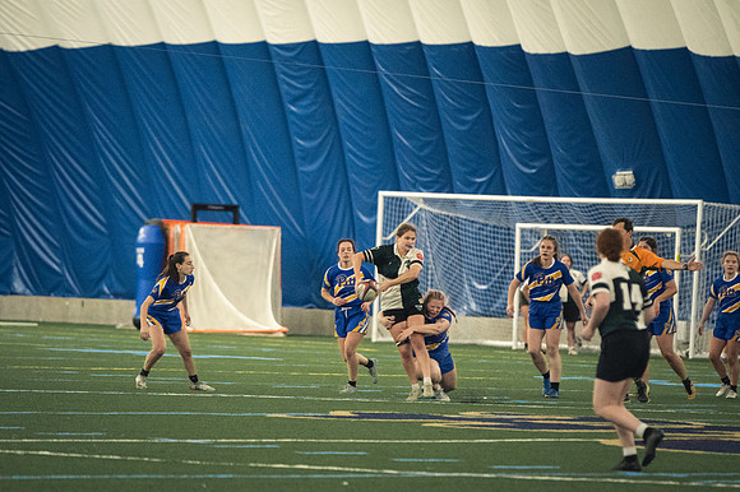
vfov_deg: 4.6
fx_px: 6163
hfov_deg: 6.9
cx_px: 370
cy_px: 246
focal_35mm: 300
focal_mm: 200
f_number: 2.8
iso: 9000
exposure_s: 1/500
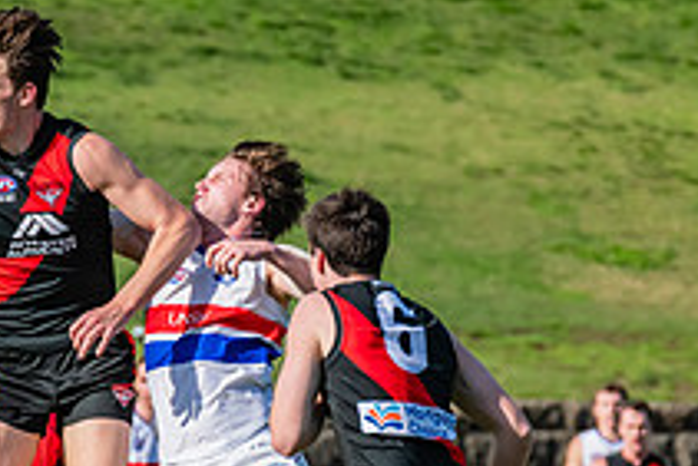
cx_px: 82
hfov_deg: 2.0
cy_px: 443
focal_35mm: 1018
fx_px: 19751
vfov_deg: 1.4
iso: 800
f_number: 10
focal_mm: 330
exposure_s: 1/1600
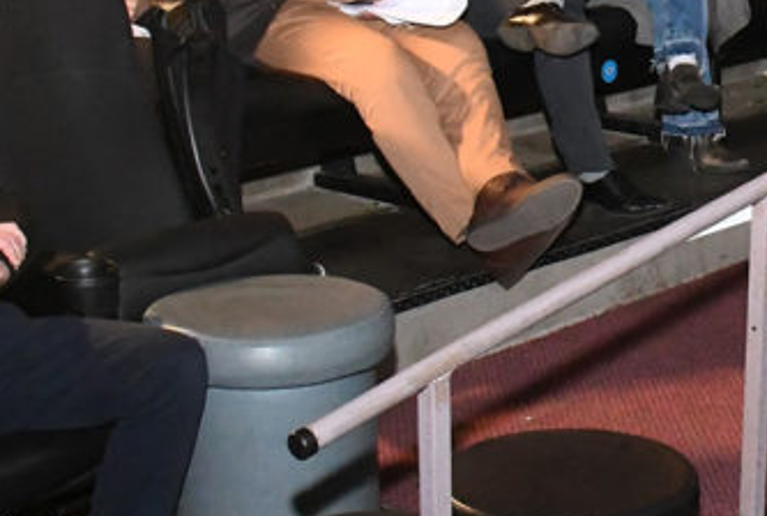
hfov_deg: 23.2
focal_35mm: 83
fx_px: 1773
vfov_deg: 16.1
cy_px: -56
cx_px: 804
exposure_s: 1/160
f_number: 6.3
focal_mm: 24
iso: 12800
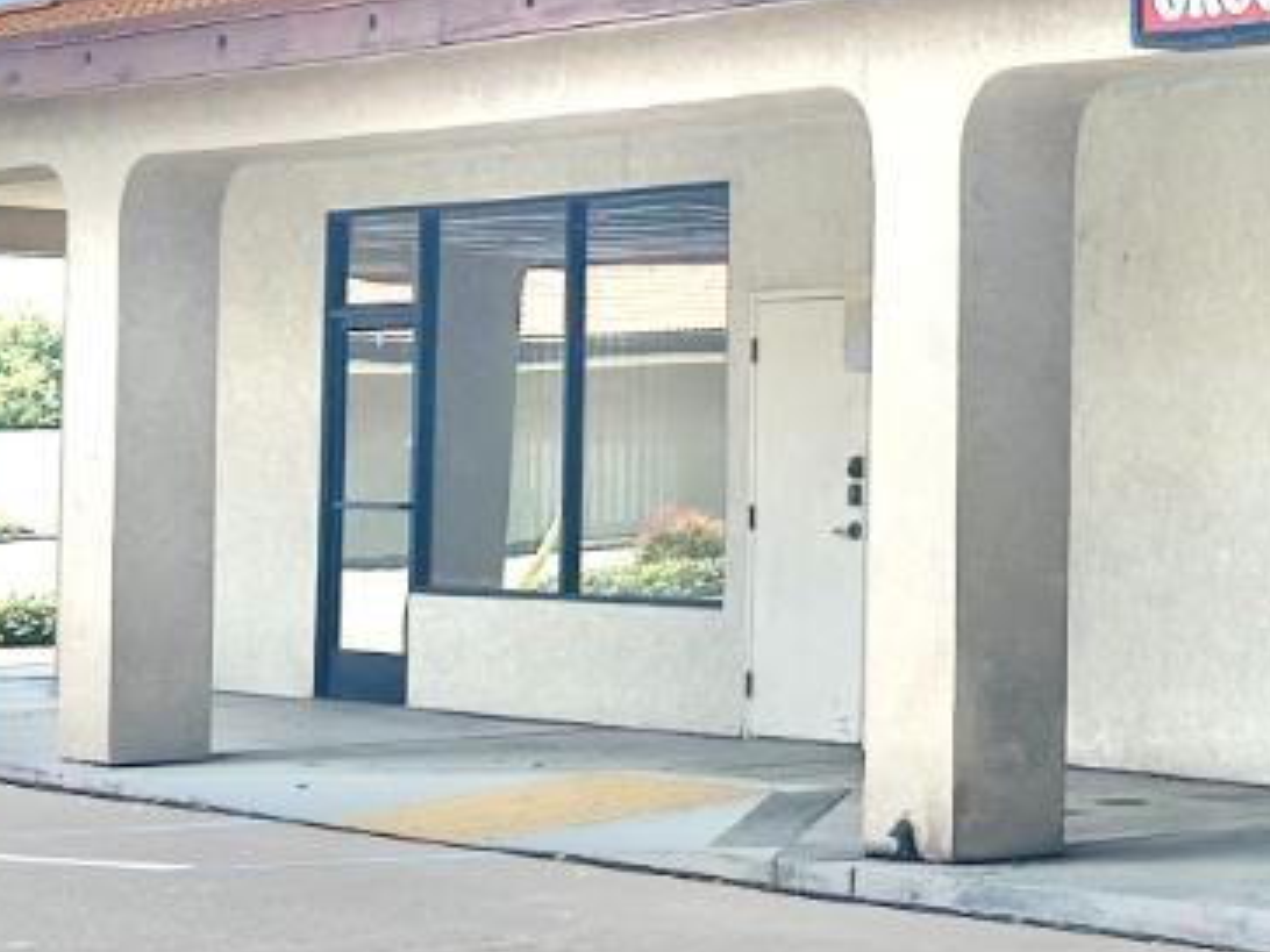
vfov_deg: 13.8
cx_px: 1451
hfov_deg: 17.6
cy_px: 274
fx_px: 3926
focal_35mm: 107
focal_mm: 5.7
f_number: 1.5
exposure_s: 1/4630
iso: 50
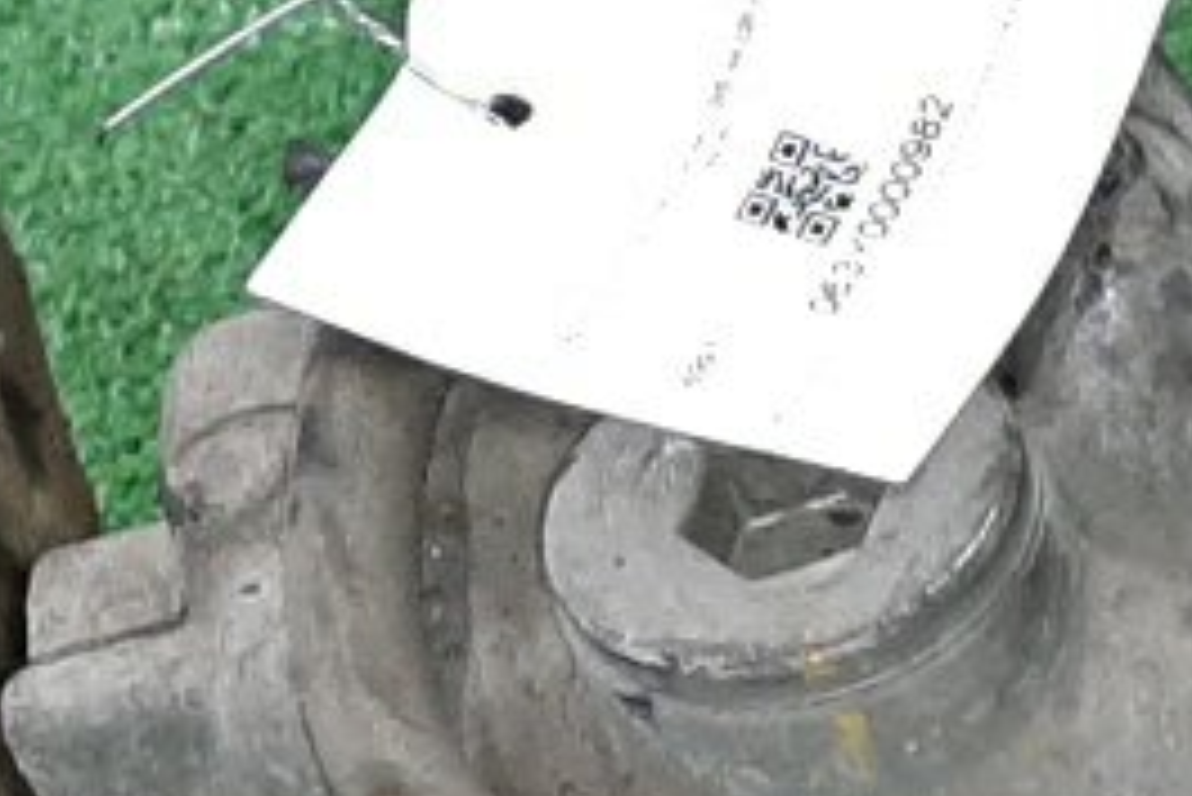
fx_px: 4870
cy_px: 2136
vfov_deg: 8.3
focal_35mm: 147
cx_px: 1957
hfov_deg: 13.0
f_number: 1.7
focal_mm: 3.93
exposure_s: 1/50
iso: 211
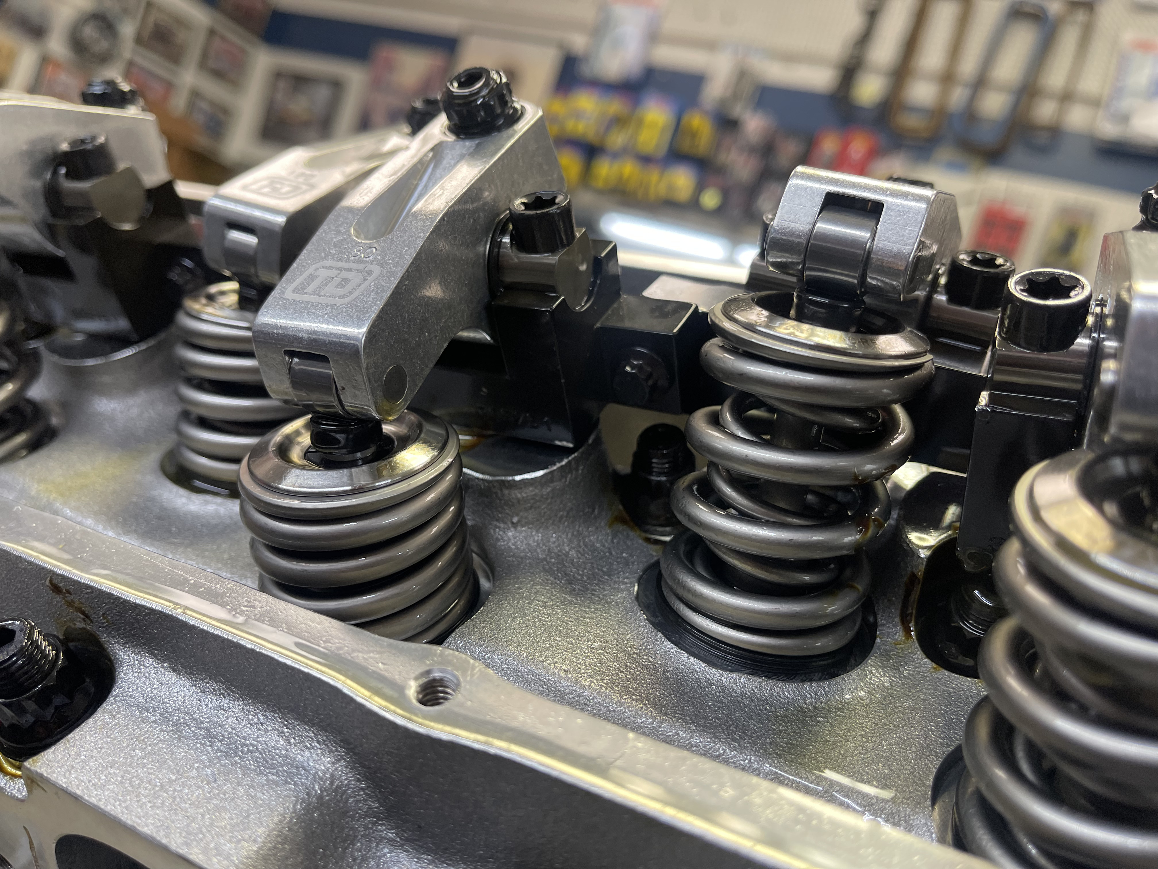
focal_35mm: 25
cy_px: 434
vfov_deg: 54.9
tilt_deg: -3.4
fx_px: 836
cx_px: 579
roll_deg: -18.9
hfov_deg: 69.4
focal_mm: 5.1
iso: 125
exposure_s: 1/120
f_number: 1.6
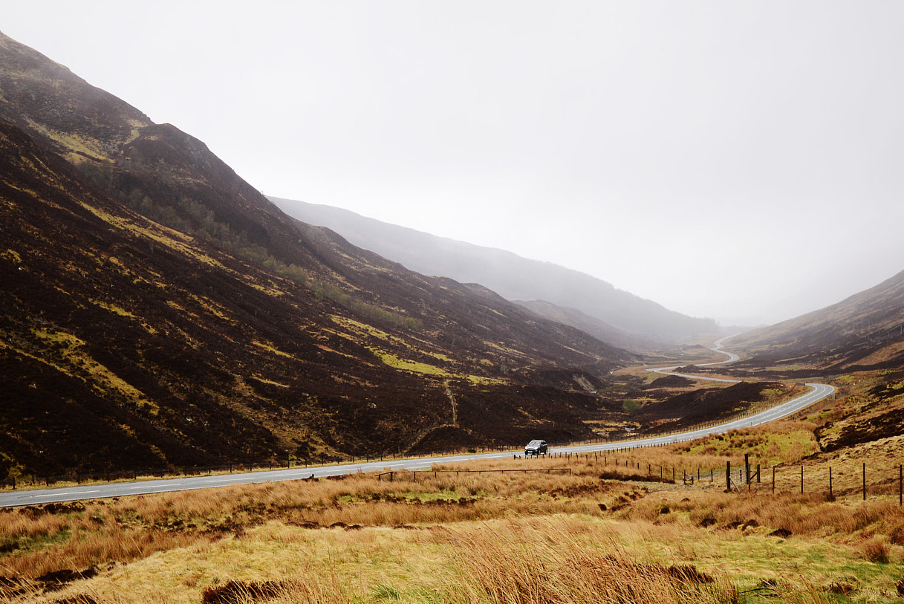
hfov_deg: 42.7
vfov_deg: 29.2
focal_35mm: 46
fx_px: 1156
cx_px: 400
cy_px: 368
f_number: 4
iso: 160
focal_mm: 35
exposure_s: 1/200
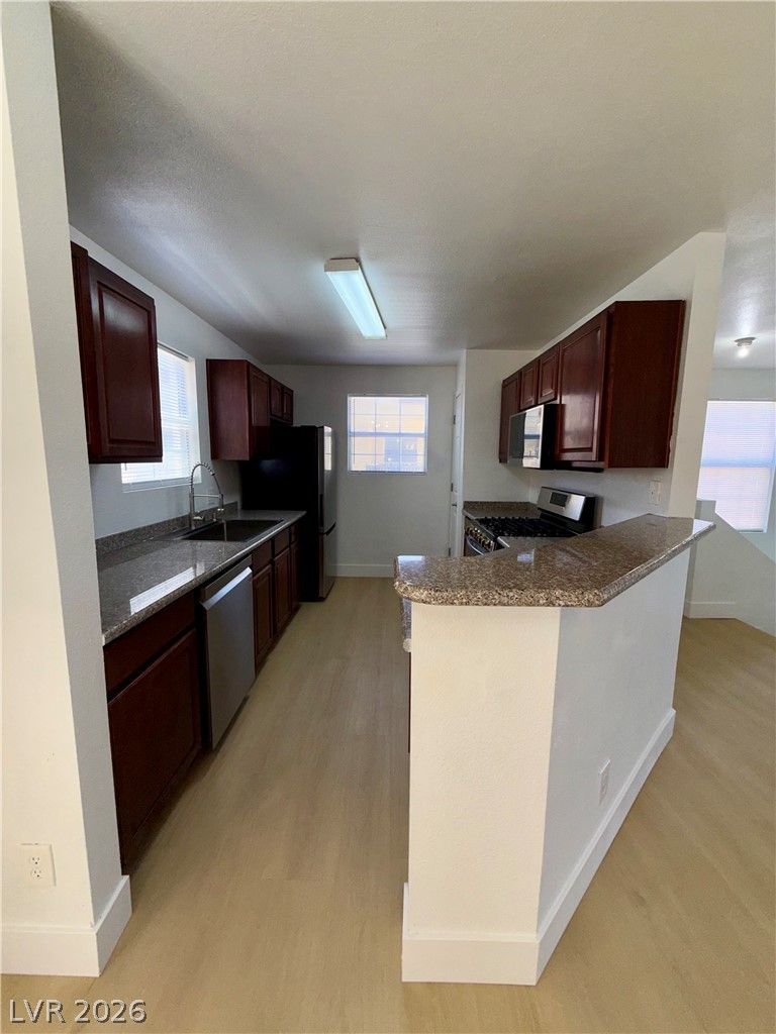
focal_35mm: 14
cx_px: 388
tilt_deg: -7.0
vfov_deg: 102.1
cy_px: 517
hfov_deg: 85.7
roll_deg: -1.6
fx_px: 418
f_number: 2.2
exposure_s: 1/122
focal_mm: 2.22
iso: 20
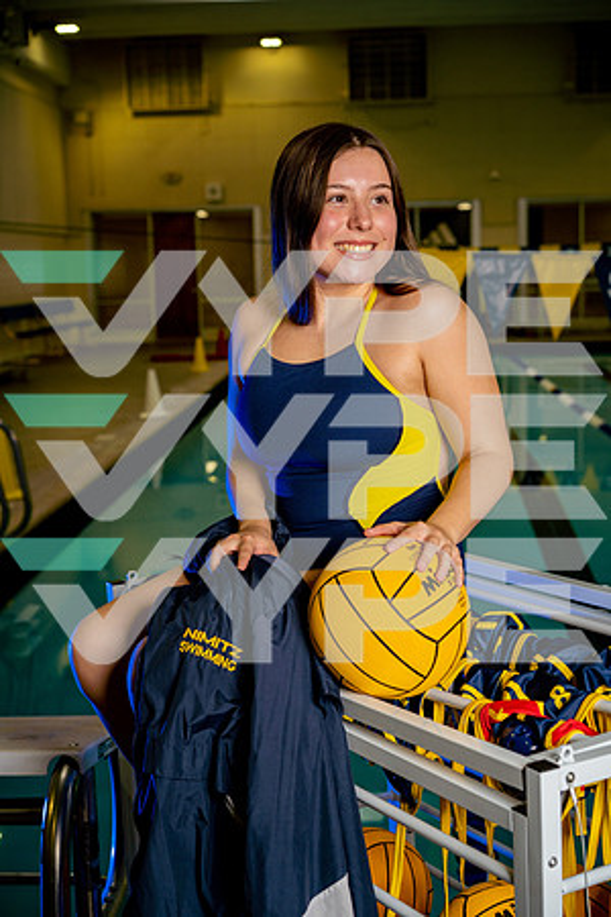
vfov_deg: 36.2
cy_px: 458
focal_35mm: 55
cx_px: 306
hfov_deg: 24.6
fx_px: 1400
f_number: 5
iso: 80
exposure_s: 1/400
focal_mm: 55
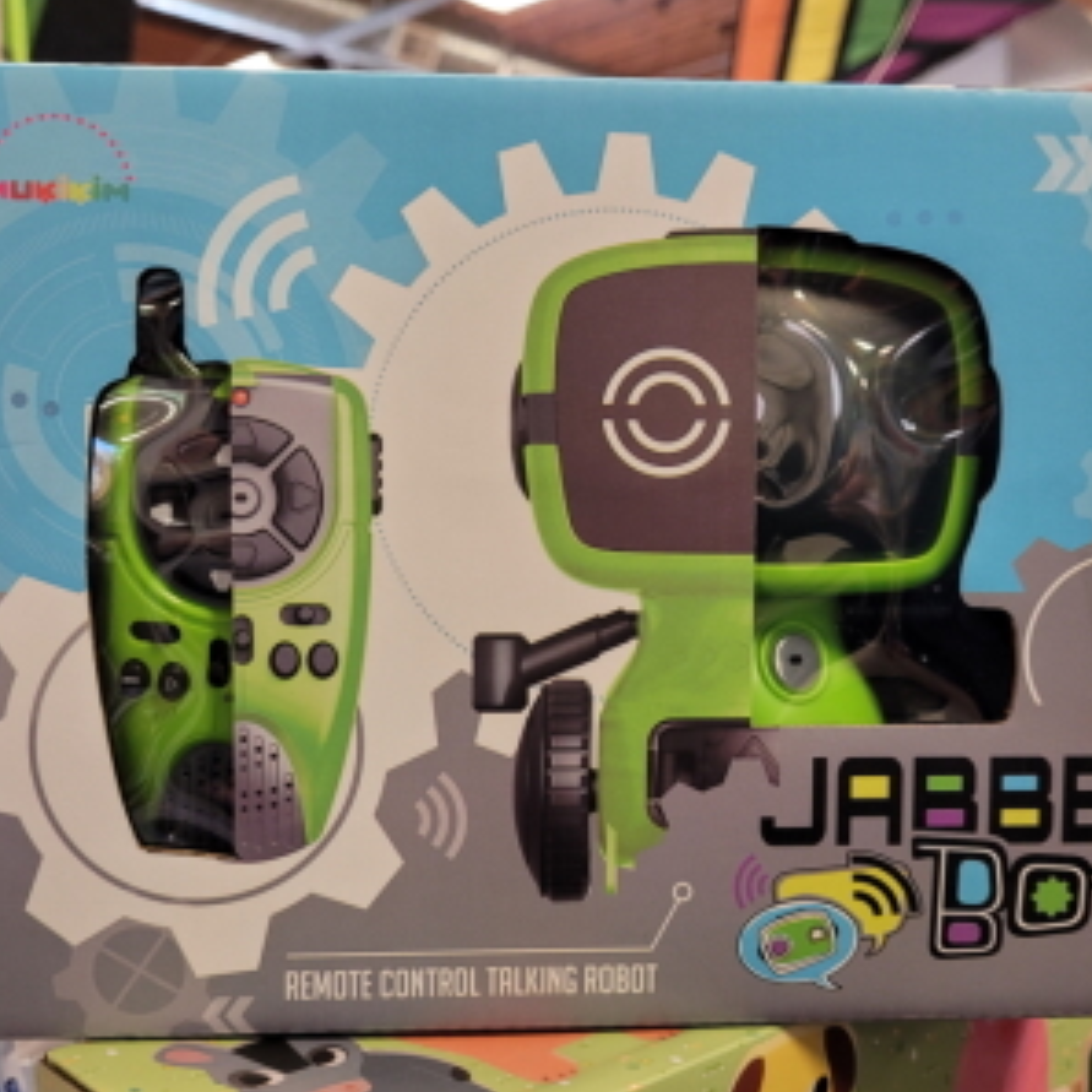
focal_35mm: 31
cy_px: 548
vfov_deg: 52.5
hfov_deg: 52.5
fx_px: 1106
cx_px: 570
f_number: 1.8
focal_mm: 5.4
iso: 200
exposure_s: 1/60
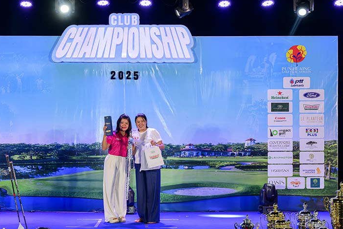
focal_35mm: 45
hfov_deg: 43.2
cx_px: 126
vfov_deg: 29.8
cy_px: 136
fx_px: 429
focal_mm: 33
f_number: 6.3
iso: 1250
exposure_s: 1/125
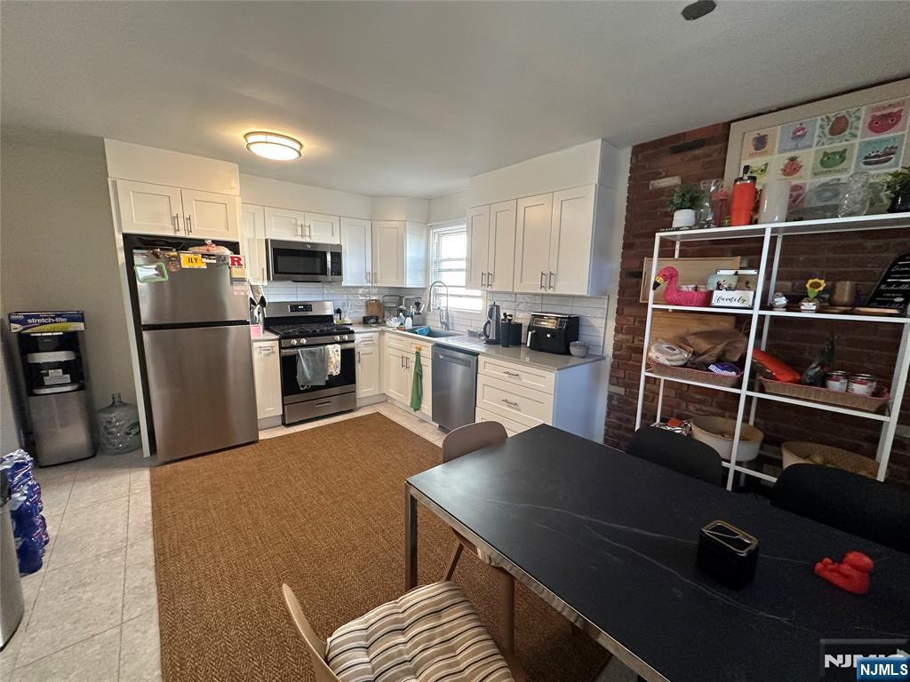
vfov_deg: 85.7
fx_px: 368
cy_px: 341
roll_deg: -1.3
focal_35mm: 14
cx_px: 455
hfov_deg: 102.1
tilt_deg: -9.6
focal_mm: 2.22
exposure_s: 1/120
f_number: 2.2
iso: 320
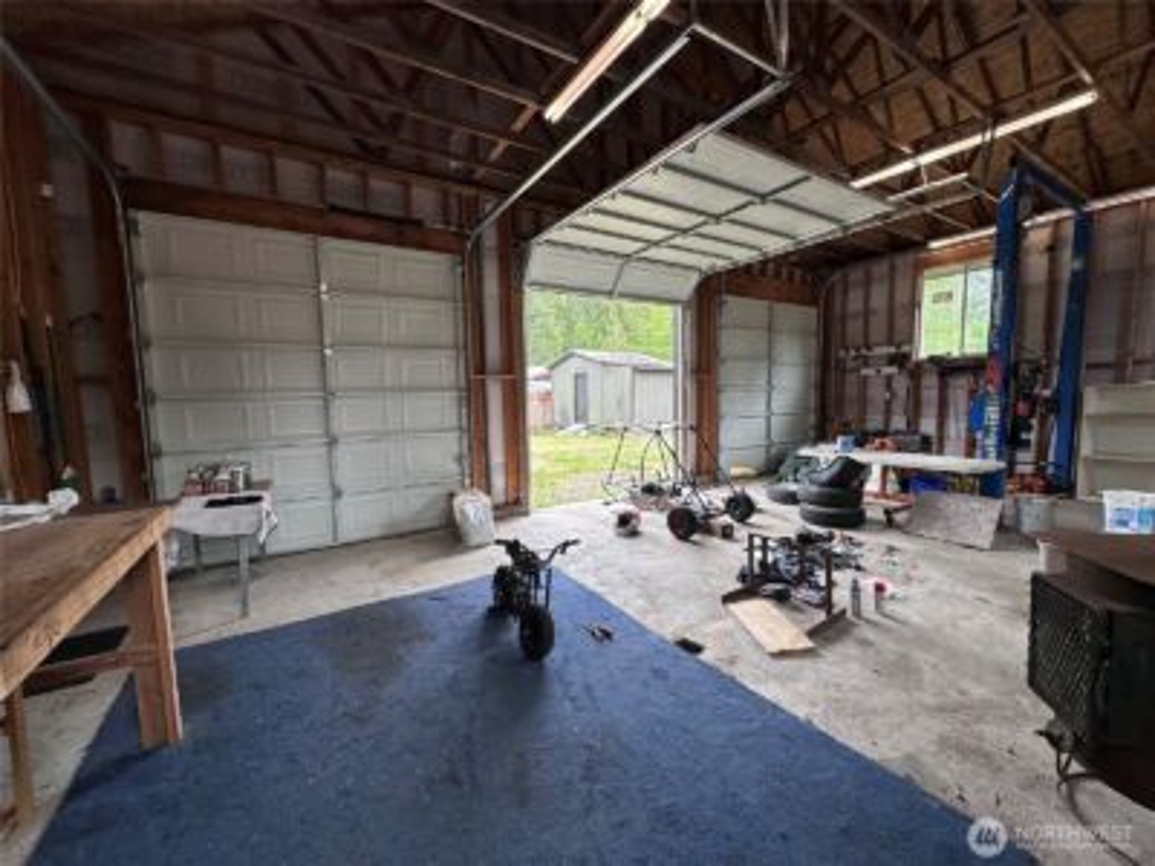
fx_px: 467
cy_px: 433
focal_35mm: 14
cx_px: 578
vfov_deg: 85.7
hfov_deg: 102.1
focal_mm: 2.22
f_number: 2.2
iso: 40
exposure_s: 1/99
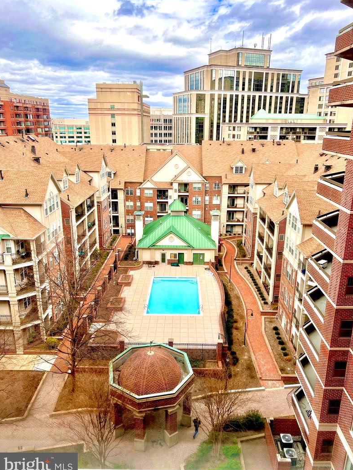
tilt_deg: -17.1
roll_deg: -0.3
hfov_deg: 51.3
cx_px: 181
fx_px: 367
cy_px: 235
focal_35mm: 27
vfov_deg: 65.3
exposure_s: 1/1972
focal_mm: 5.7
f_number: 1.5
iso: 50
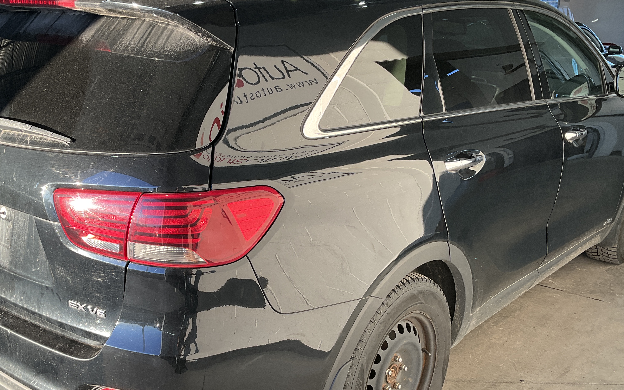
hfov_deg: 48.1
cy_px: 234
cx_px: 279
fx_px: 697
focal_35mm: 41
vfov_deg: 31.2
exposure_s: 1/122
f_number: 1.8
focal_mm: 3
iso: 32
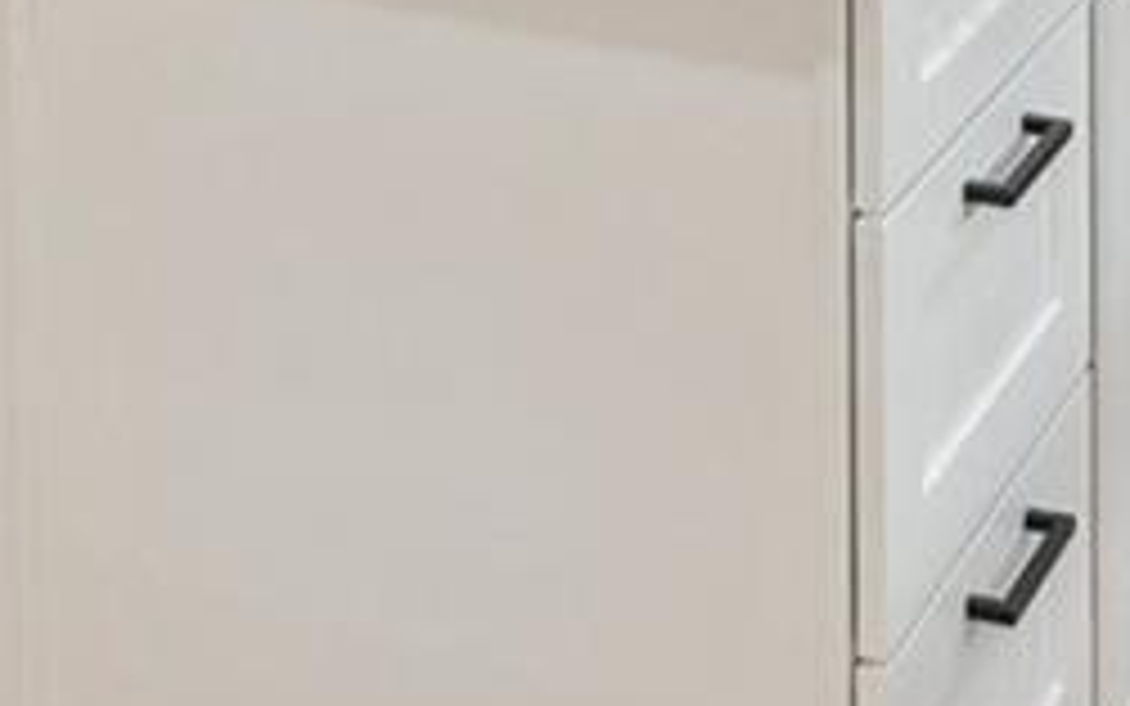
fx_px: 3204
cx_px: 743
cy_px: -1084
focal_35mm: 104
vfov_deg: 10.5
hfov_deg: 19.9
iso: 500
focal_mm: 16
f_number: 8
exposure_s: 1/10
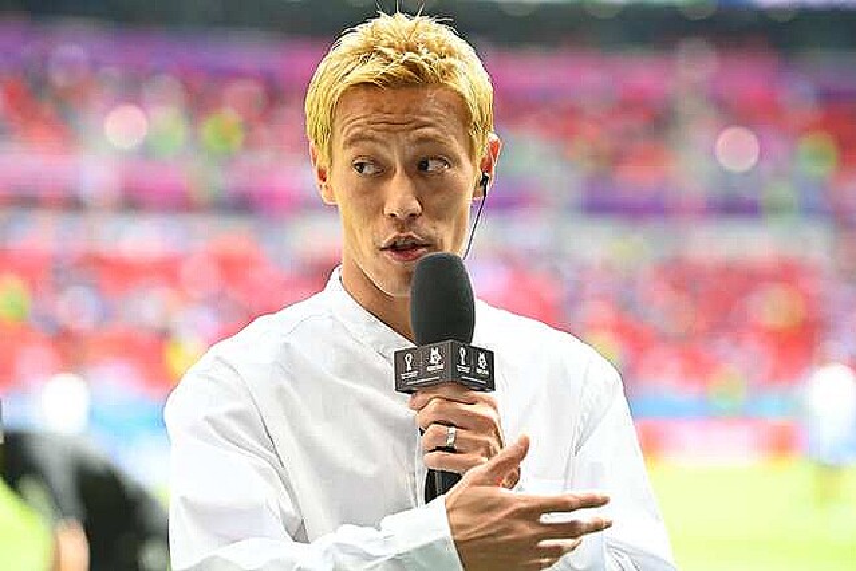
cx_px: 428
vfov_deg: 7.0
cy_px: 286
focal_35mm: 195
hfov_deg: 10.5
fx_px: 4636
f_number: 4
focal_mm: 195
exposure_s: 1/640
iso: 640
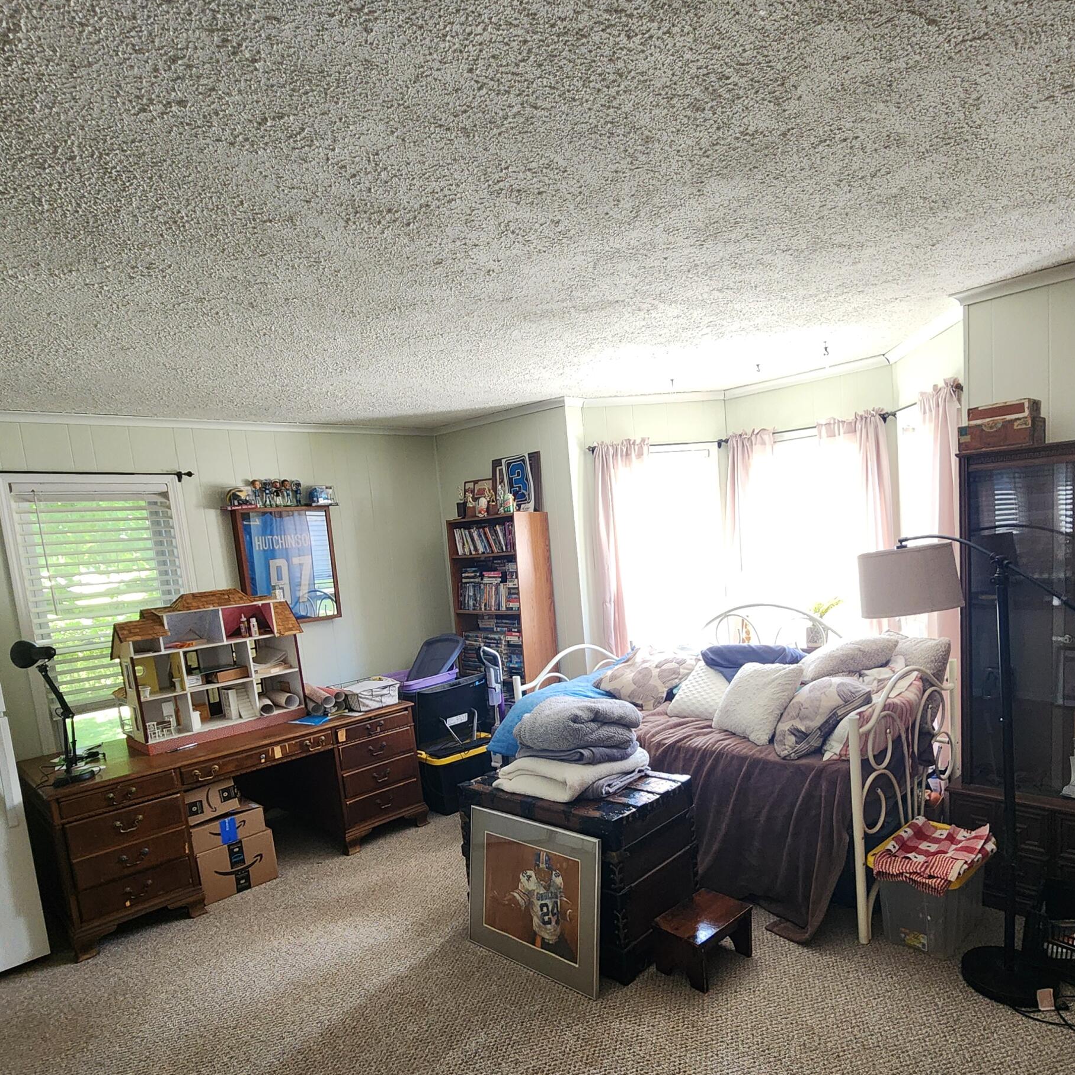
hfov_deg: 77.2
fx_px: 668
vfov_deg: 77.1
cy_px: 628
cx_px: 613
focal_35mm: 19
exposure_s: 1/60
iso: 200
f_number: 2.2
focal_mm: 2.2
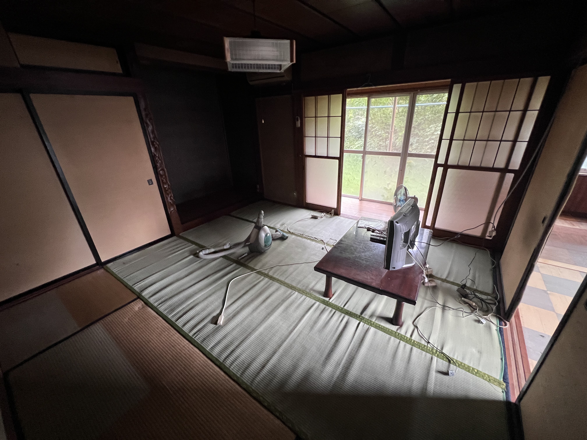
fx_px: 220
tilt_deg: -23.5
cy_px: 220
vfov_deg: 89.9
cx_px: 294
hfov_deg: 106.2
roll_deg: +2.6
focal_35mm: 13
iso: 500
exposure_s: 1/60
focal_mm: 1.57
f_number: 1.8
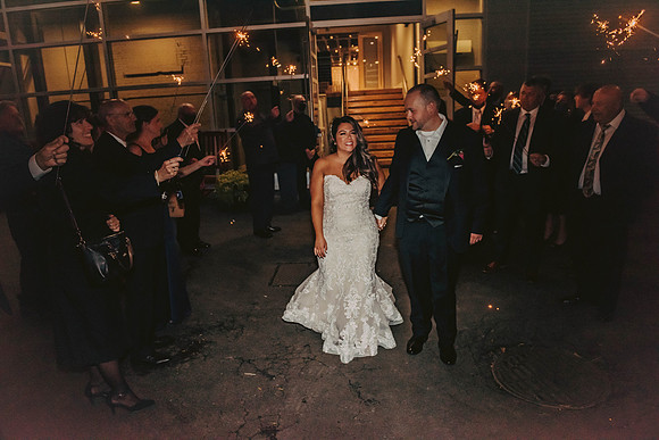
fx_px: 439
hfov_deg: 73.7
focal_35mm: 24
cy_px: 220
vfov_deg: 53.2
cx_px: 330
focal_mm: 24
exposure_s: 1/250
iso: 1600
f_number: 3.5
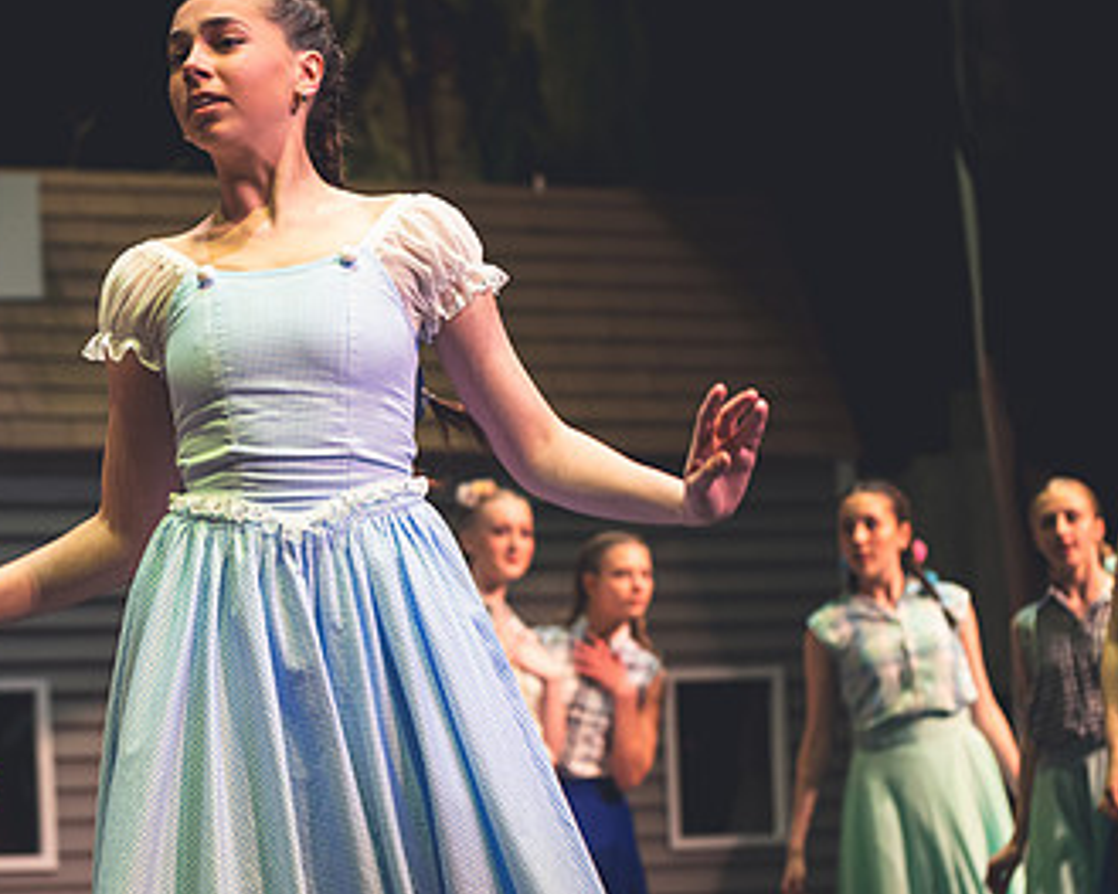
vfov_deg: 13.3
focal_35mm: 116
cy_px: 410
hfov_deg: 16.6
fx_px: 3837
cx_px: 472
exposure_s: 1/250
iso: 1600
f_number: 2.8
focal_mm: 70
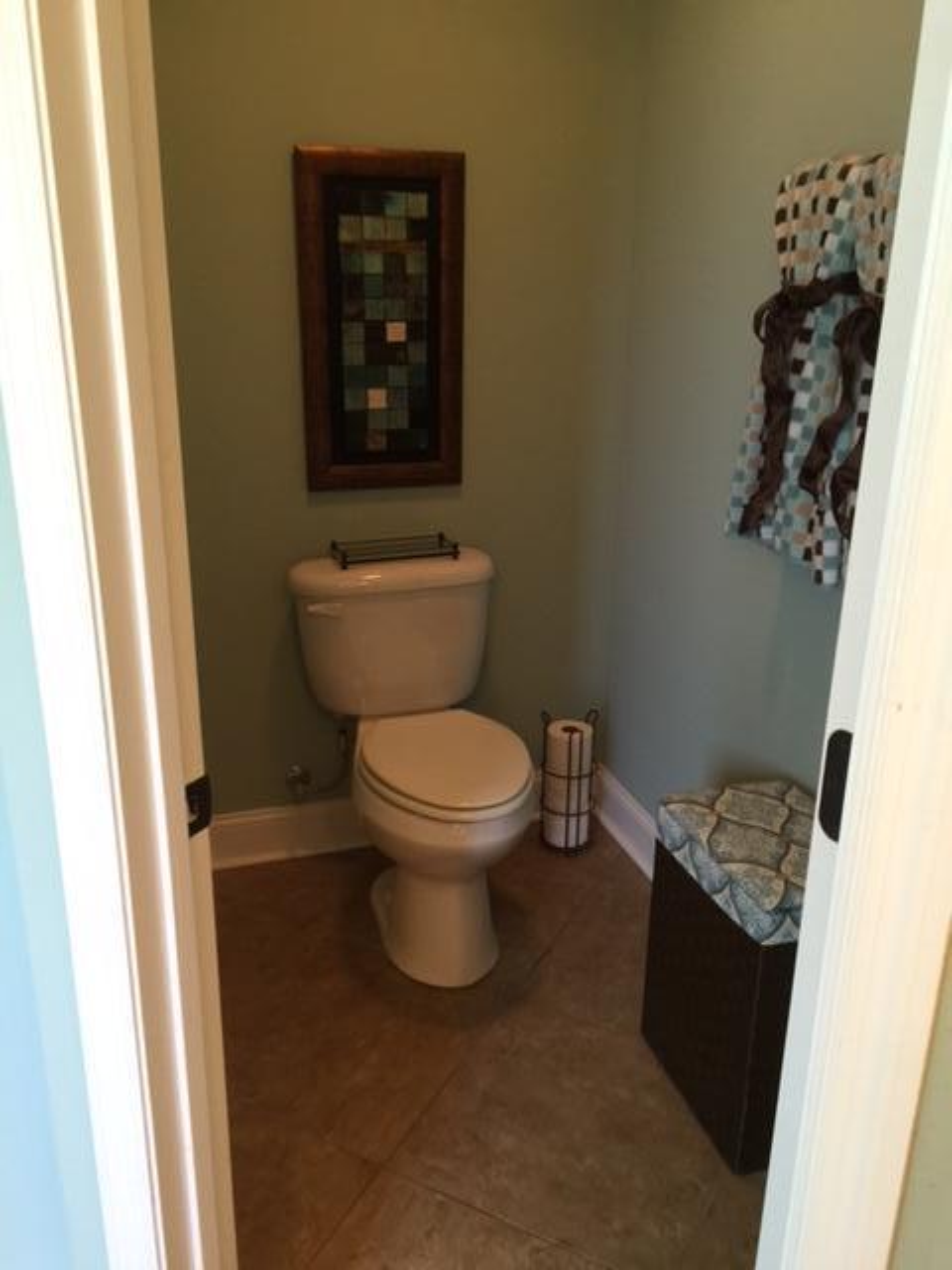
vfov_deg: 61.7
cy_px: 635
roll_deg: -1.6
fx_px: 1063
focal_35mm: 29
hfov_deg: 48.2
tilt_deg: -19.0
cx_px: 476
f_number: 2.2
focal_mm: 4.15
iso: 64
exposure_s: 1/15
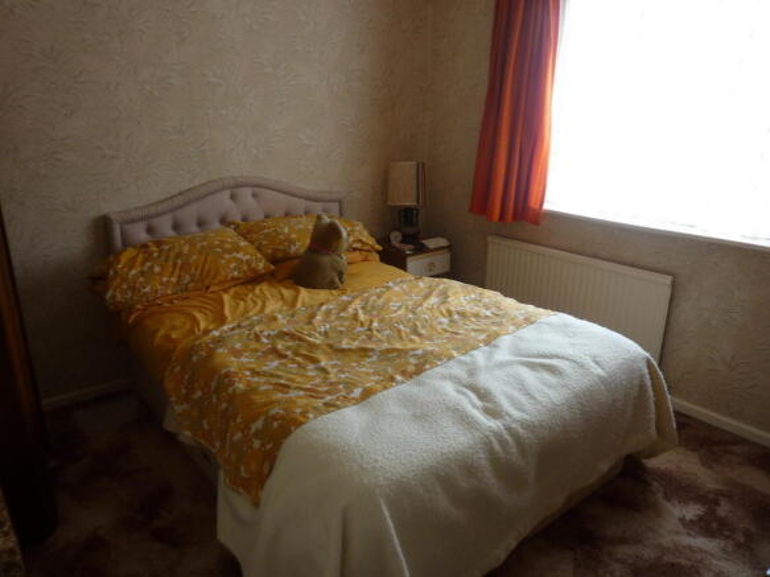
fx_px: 556
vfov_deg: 54.9
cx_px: 385
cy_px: 288
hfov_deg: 69.4
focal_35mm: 25
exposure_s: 1/40
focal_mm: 4.1
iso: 80
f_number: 3.3
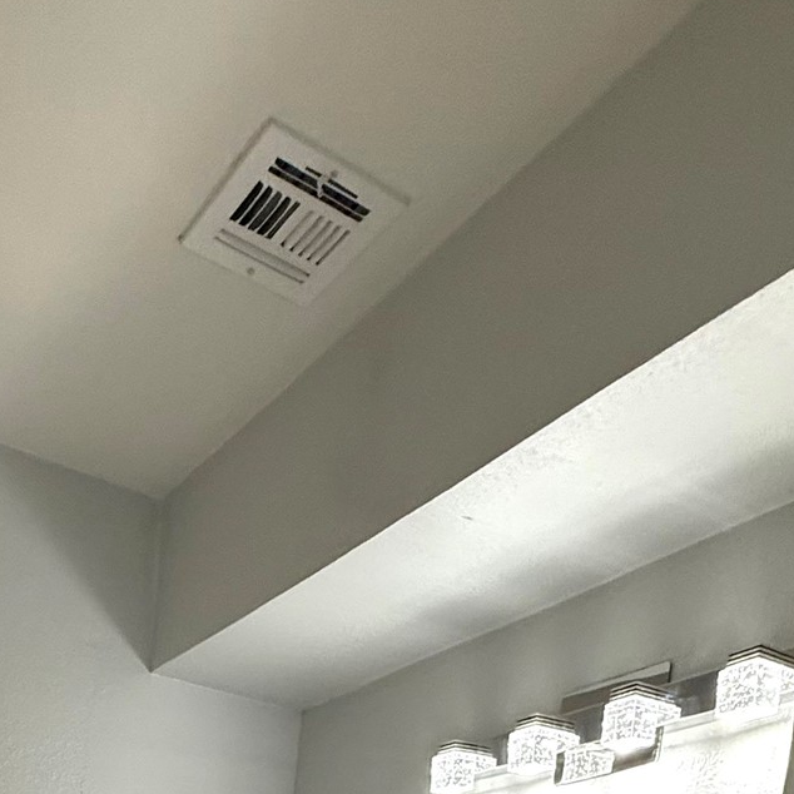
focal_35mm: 40
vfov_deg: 28.1
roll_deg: -3.3
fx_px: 1038
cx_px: 125
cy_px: 1186
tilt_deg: -6.2
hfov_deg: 39.7
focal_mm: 2.22
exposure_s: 1/120
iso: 200
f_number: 2.2
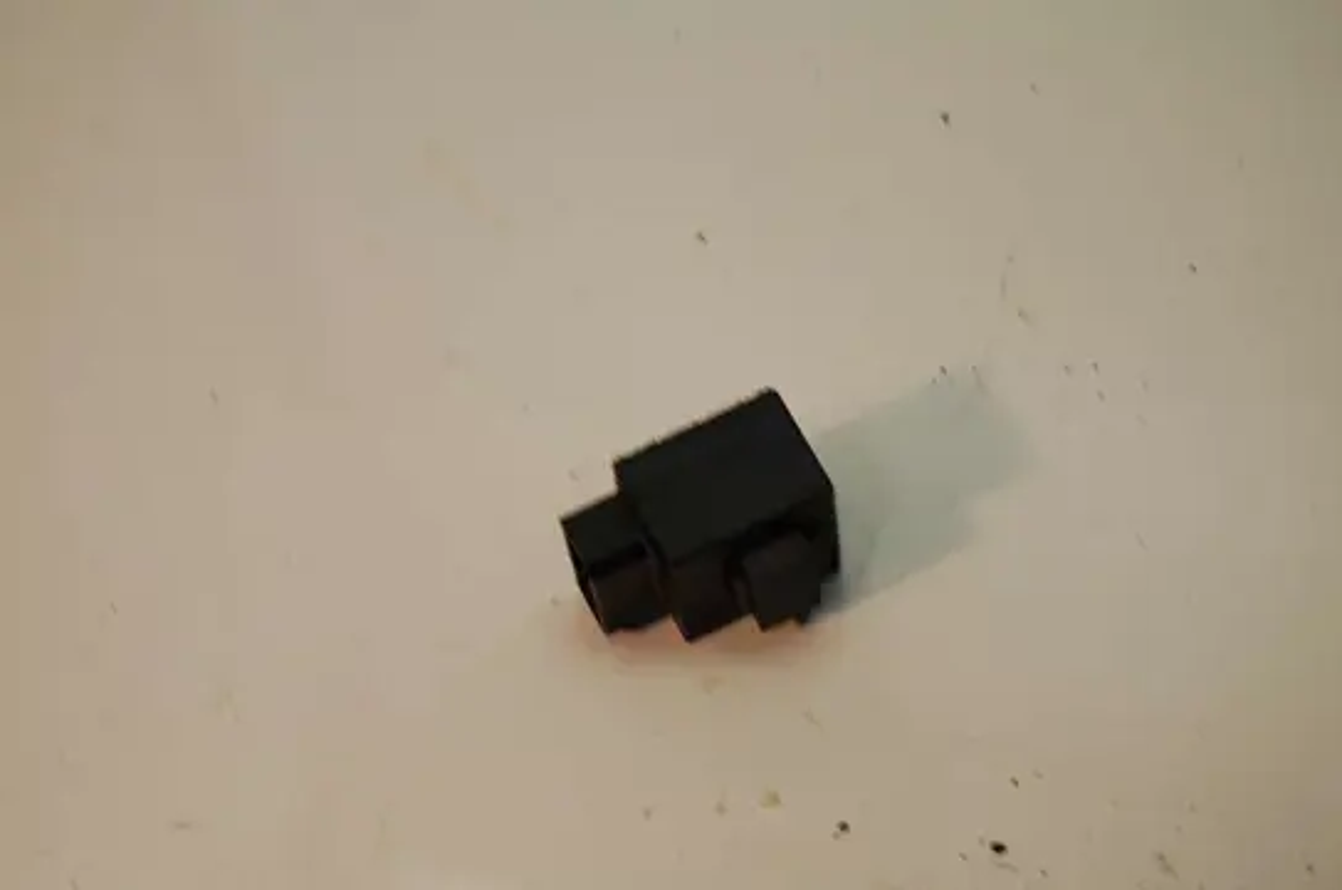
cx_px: 671
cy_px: 445
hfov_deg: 27.0
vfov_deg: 18.1
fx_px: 2791
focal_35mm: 75
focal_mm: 50
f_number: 5.6
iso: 400
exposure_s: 1/100
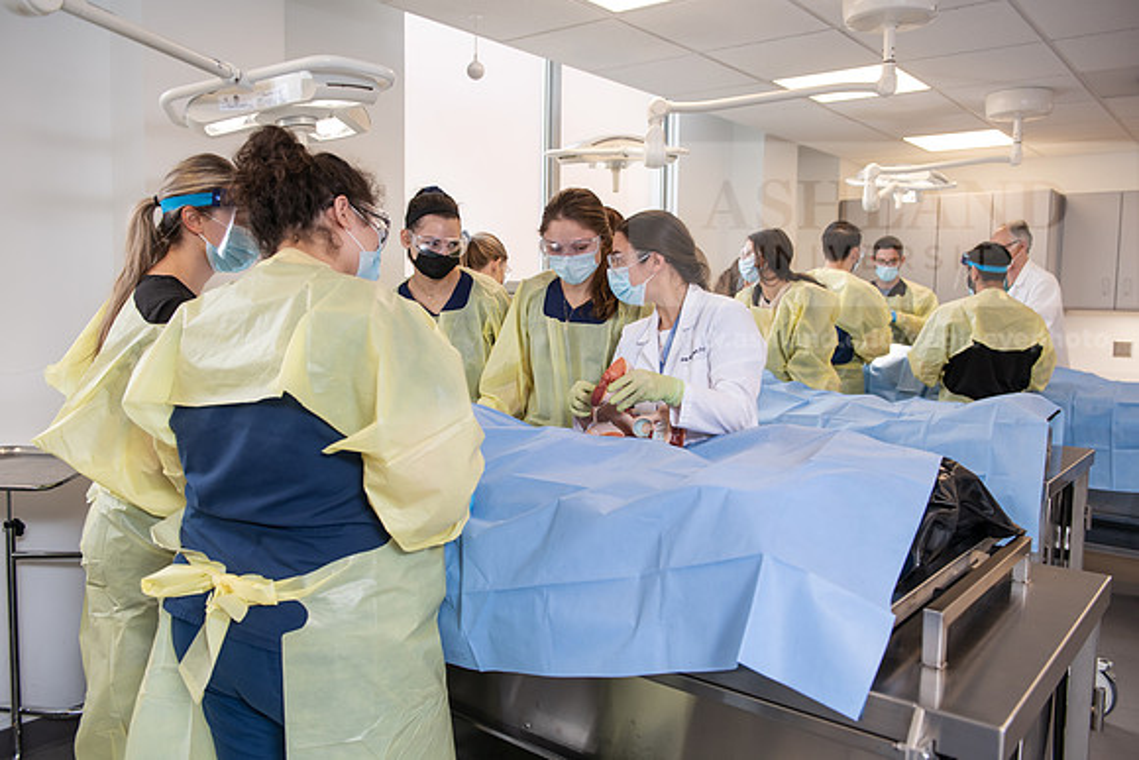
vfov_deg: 45.0
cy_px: 380
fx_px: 918
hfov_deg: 63.6
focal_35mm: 29
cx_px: 570
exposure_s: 1/200
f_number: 4
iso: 500
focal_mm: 29
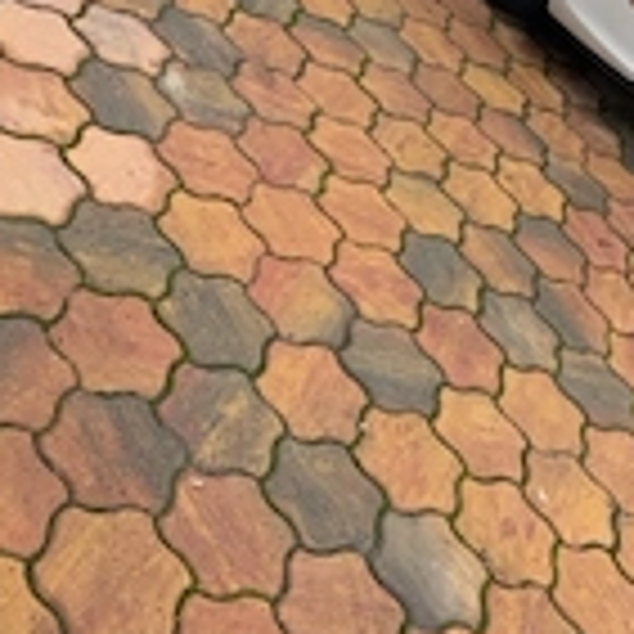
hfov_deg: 25.1
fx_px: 1347
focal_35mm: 65
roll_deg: -37.0
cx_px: 643
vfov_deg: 23.8
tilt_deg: -10.9
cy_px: -153
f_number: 1.8
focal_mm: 4.25
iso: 25
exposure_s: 1/570
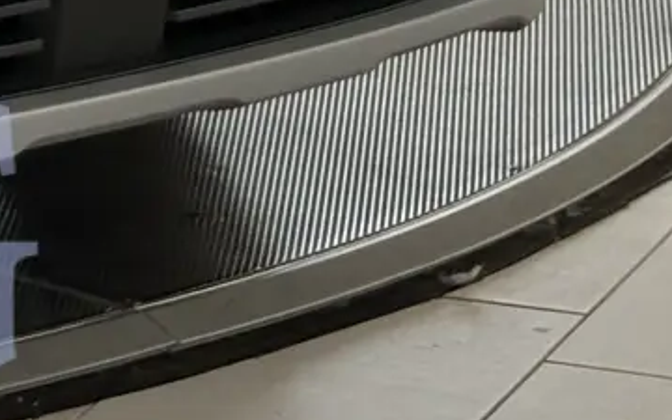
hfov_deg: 6.7
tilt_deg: -6.7
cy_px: -702
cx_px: -1036
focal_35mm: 294
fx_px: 5384
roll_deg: +2.3
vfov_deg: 4.3
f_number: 1.6
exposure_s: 1/300
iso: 50
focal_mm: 5.96
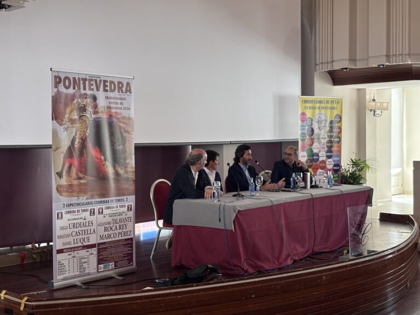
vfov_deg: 28.0
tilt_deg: -1.6
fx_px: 631
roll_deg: +0.4
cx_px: 210
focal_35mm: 52
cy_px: 158
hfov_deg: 36.8
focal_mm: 5.96
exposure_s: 1/33
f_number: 1.6
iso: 200
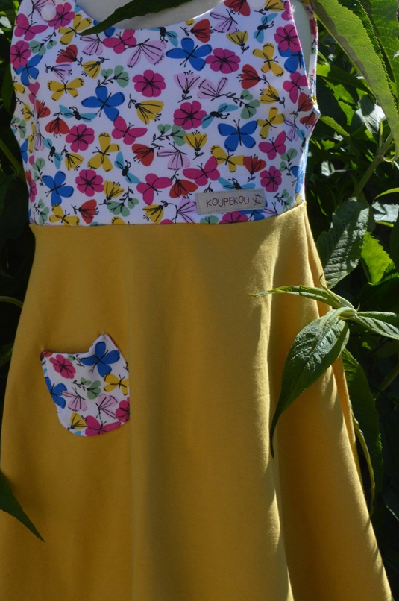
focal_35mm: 67
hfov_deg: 20.2
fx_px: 1117
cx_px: 223
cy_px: 312
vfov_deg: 30.1
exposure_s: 1/640
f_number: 13
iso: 800
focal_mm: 30
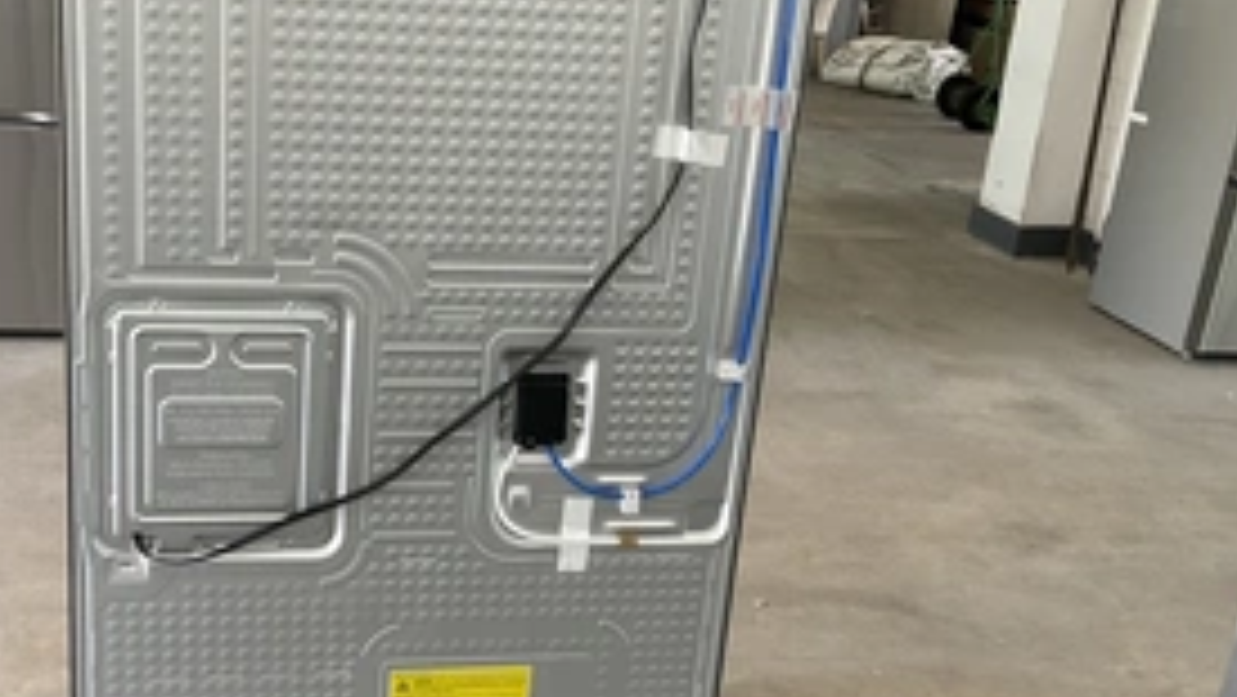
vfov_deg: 26.0
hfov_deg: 44.2
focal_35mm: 46
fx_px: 1510
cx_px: 463
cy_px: 360
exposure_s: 1/60
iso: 100
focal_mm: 3
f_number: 1.8
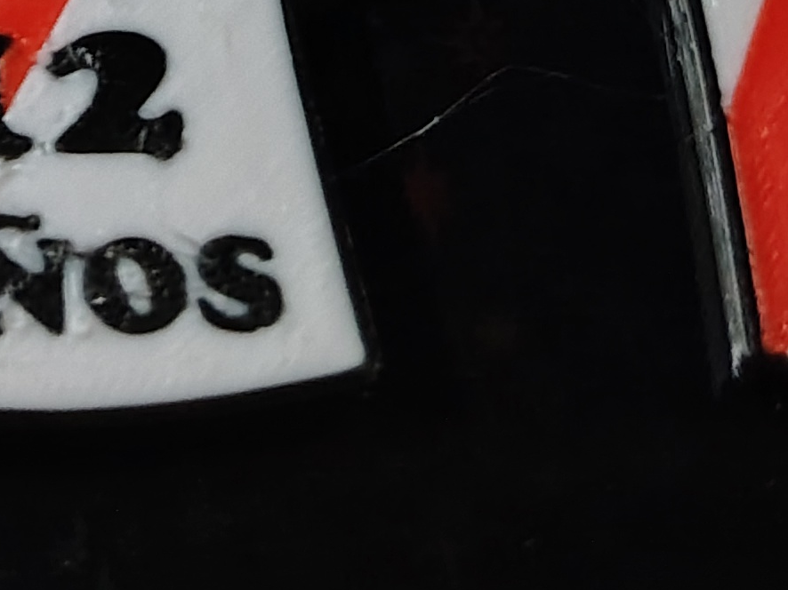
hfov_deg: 17.2
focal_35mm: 111
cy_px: -671
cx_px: -36
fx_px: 2526
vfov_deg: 11.7
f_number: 1.8
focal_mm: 5.56
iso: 2634
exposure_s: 1/33.3
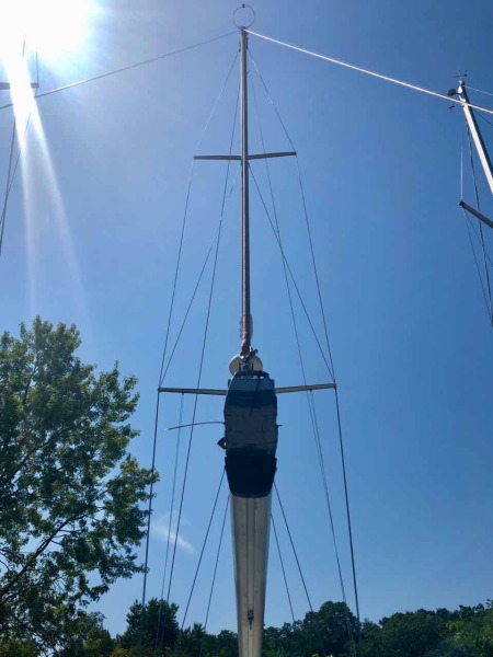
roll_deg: +0.7
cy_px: 328
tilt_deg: +36.5
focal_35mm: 28
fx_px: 532
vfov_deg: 63.4
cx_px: 246
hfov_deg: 49.7
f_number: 1.8
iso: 25
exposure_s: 1/6897
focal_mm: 3.99
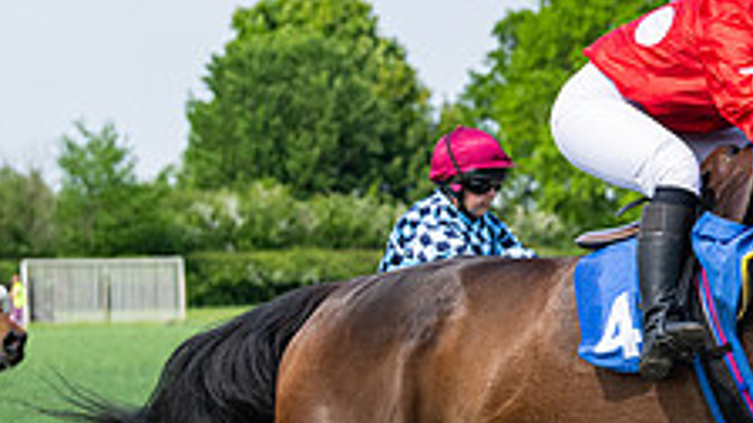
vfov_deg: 4.7
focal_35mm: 255
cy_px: 563
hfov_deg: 8.4
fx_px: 5091
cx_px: 846
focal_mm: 70
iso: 400
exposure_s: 1/3200
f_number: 4
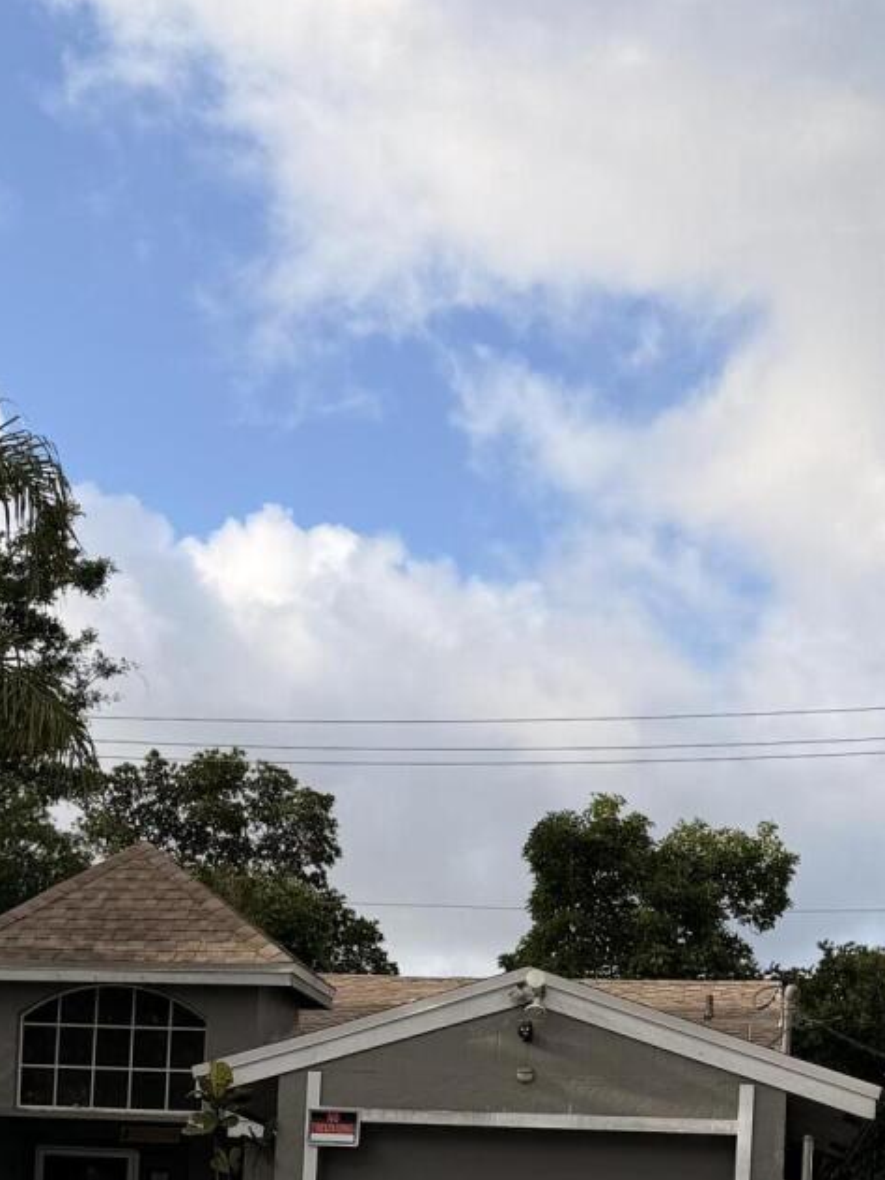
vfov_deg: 24.4
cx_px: 230
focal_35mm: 76
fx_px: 2591
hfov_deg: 19.3
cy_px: 1195
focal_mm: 6.76
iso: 80
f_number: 1.78
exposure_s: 1/4673
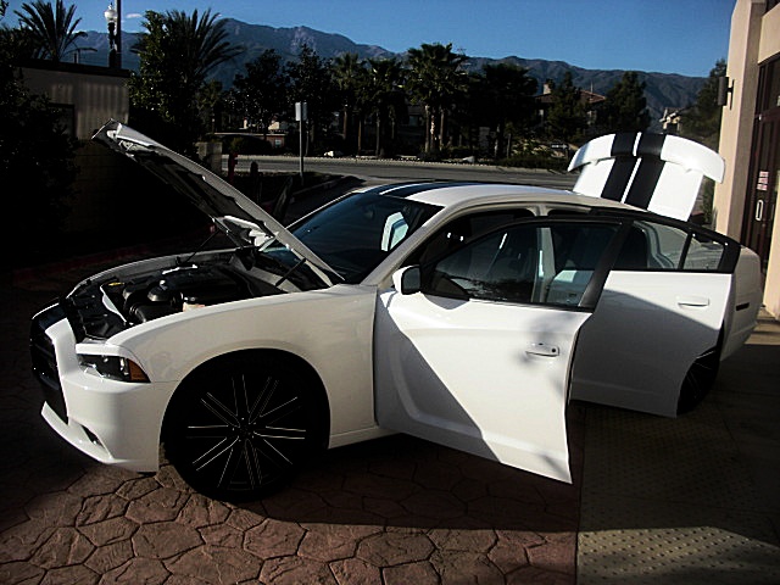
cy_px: 292
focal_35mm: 36
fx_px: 811
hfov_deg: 51.4
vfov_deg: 39.7
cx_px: 390
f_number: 7.9
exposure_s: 1/200
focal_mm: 6.3
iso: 50
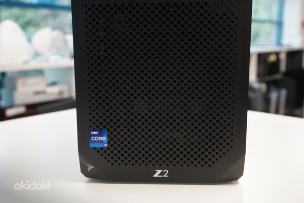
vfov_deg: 36.9
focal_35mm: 36
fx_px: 304
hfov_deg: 53.1
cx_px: 152
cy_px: 102
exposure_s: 1/50
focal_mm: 36
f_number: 7.1
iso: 2000
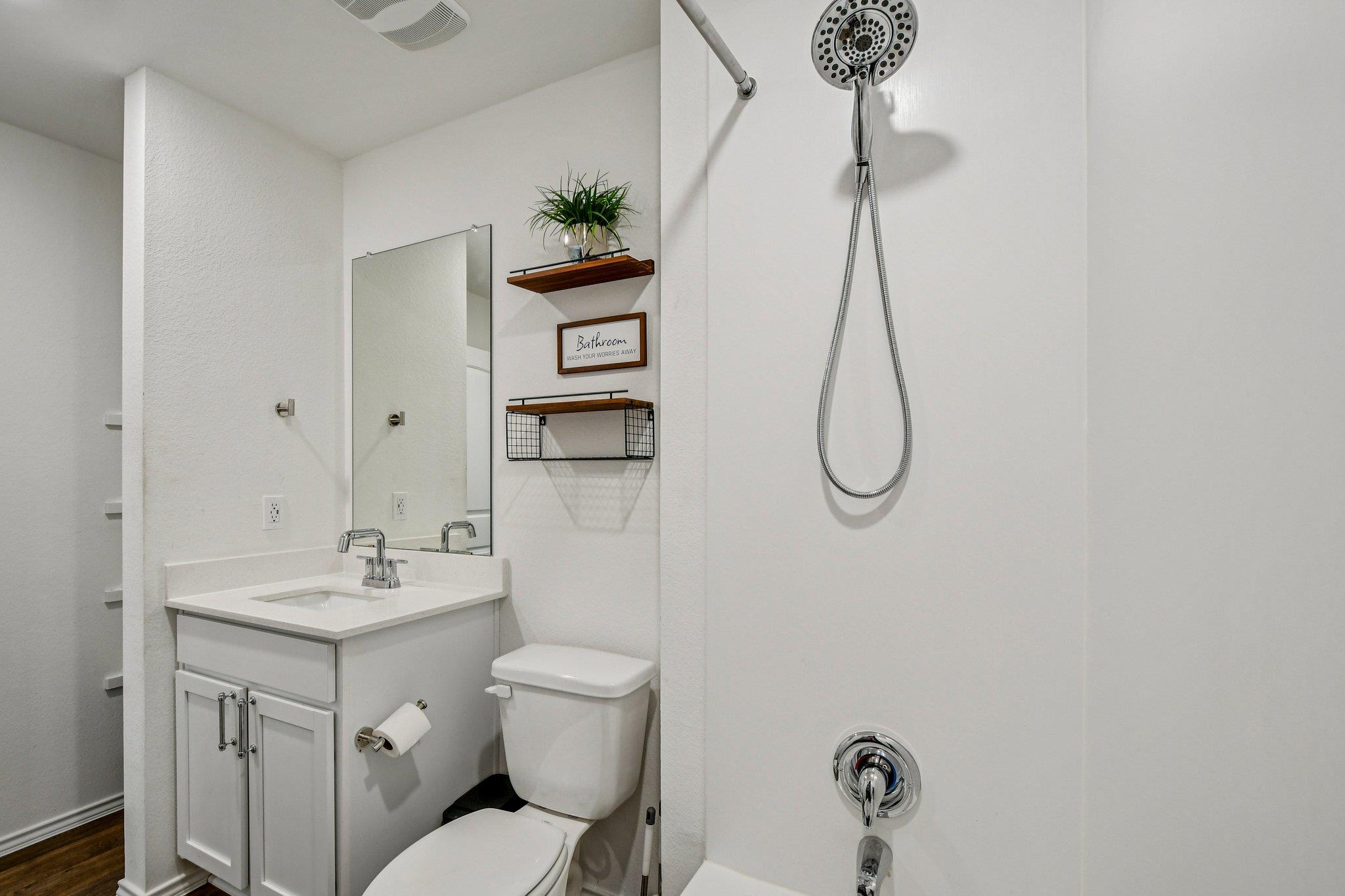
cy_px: 448
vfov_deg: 77.3
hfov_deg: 100.4
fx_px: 560
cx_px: 672
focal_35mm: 15
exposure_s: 1/25
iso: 400
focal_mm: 10
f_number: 8
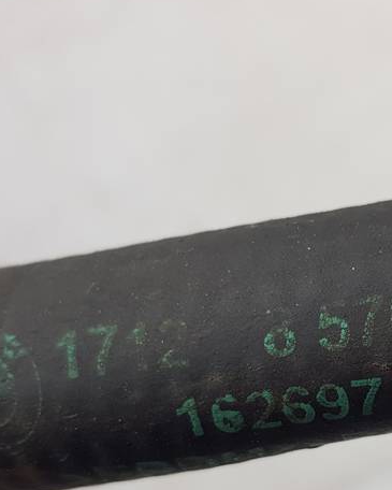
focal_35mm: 57
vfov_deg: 32.4
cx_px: 324
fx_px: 826
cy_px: 363
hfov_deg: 26.1
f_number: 1.7
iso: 40
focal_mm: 4.2
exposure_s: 1/50
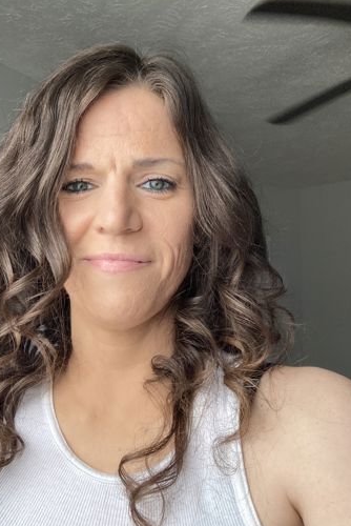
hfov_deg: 34.1
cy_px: 238
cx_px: 139
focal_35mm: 39
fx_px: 570
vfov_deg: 49.5
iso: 80
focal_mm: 2.87
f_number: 2.2
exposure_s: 1/105
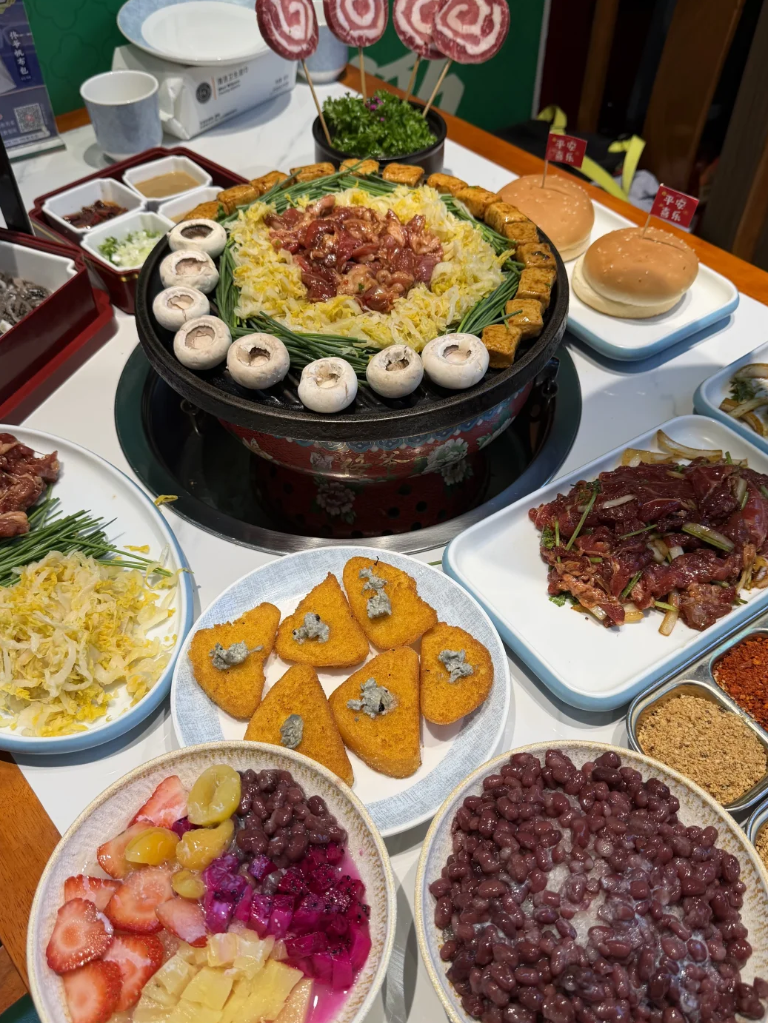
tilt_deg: -48.8
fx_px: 739
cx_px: 381
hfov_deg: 54.9
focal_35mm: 25
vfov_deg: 69.4
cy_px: 494
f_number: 1.78
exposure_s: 1/121
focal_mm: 6.76
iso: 64
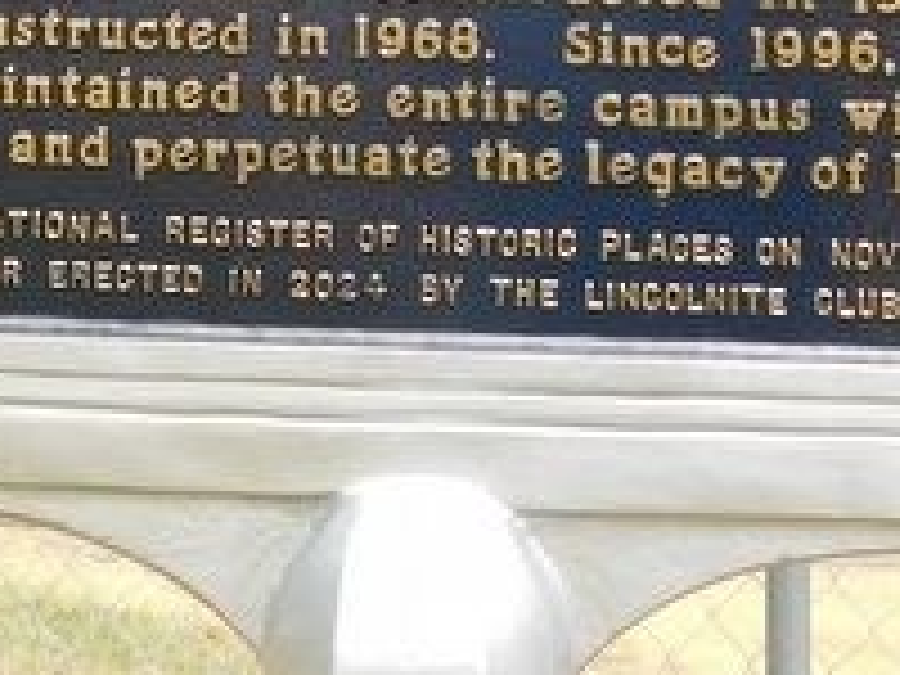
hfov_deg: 17.6
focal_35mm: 112
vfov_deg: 12.1
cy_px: -567
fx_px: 2912
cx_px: 400
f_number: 3.2
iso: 125
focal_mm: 4.9
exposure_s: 1/400
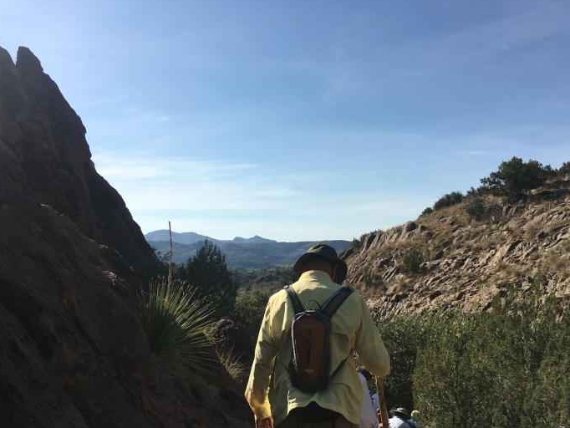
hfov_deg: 53.9
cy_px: 239
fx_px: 560
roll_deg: +0.2
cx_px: 303
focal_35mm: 34
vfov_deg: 41.8
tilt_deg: +1.7
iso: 25
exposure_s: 1/2404
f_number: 2.2
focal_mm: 4.15
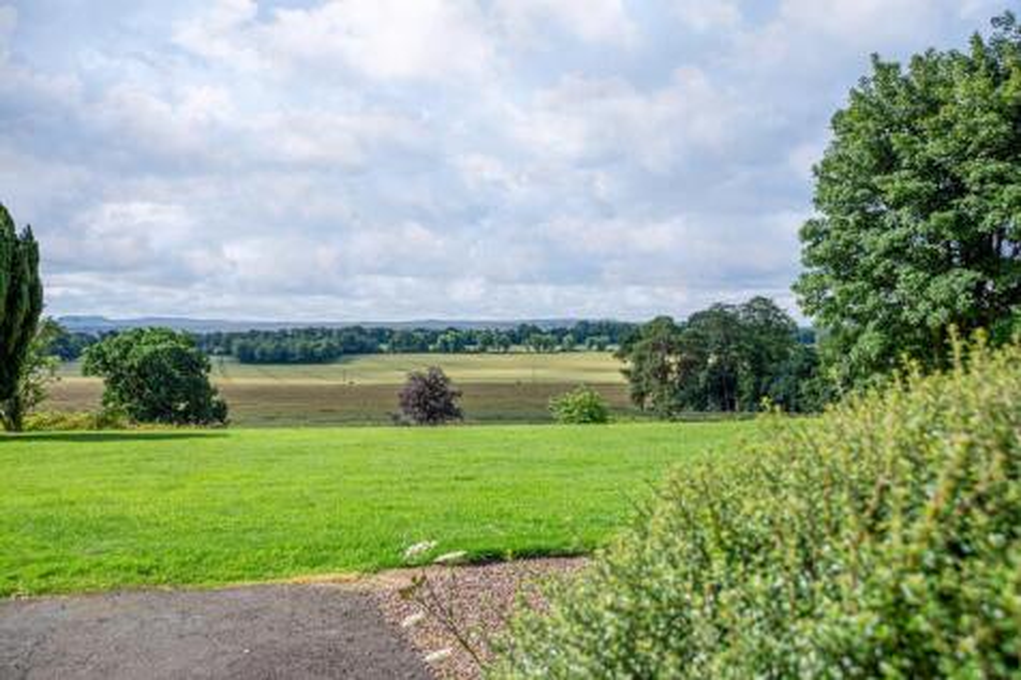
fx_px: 765
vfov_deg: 47.9
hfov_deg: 67.4
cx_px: 510
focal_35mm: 27
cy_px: 340
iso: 320
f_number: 5
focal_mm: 18
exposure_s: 1/2500
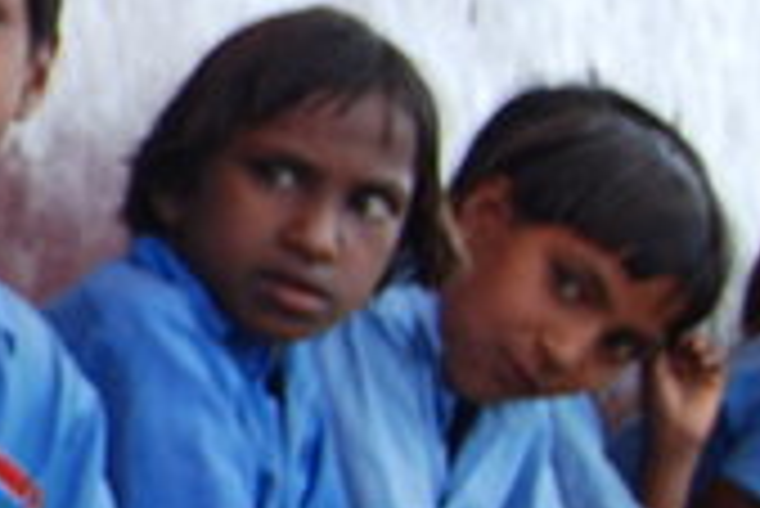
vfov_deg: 7.9
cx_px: -1394
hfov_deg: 9.6
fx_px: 3656
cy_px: 124
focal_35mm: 173
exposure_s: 1/250
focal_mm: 19
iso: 200
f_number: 3.5
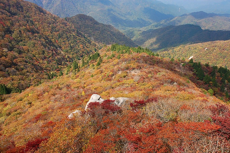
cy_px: 76
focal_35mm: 27
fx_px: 172
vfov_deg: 47.9
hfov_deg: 67.4
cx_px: 115
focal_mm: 18
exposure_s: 1/250
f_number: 8
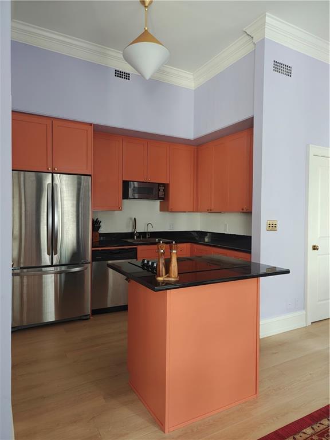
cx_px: 165
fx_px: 305
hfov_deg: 56.8
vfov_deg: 71.6
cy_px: 220
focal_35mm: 24
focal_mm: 5.41
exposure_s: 1/30
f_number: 1.8
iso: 1781
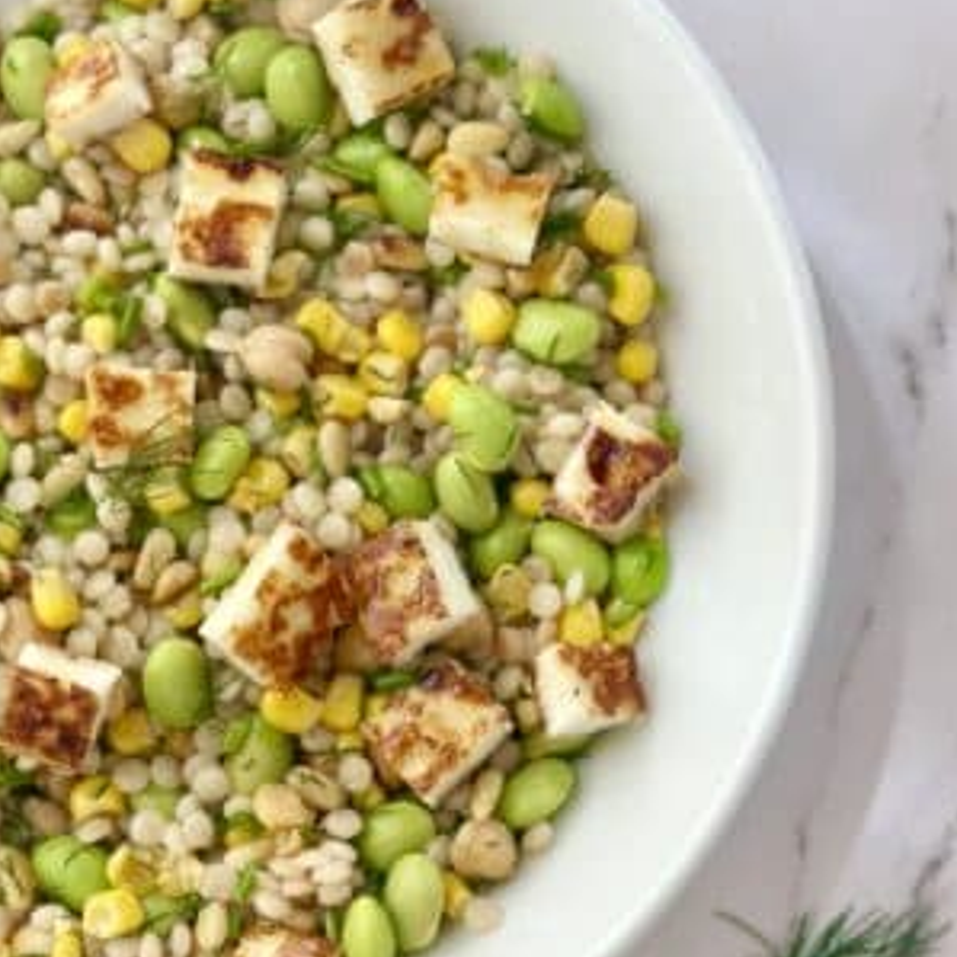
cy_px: 611
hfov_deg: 24.3
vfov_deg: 24.2
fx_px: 2221
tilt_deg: -85.8
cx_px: 440
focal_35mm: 71
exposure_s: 1/843
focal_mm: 6.86
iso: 80
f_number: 1.78
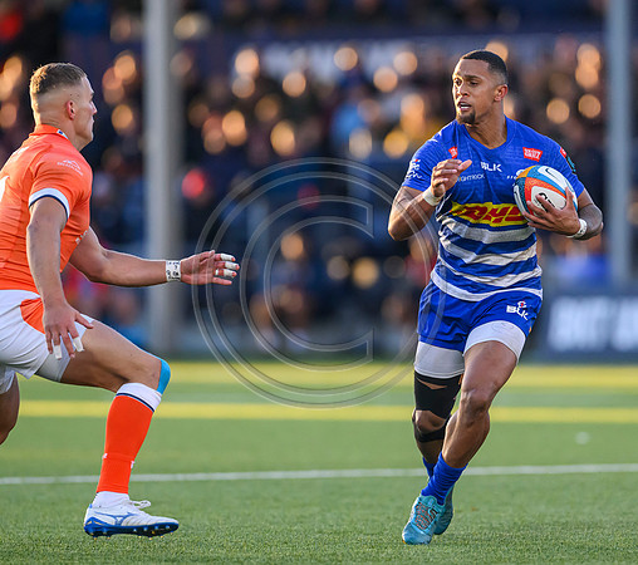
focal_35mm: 552
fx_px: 10872
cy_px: 264
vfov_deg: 3.0
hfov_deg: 3.4
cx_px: 482
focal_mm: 400
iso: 3200
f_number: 3.5
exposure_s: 1/3200
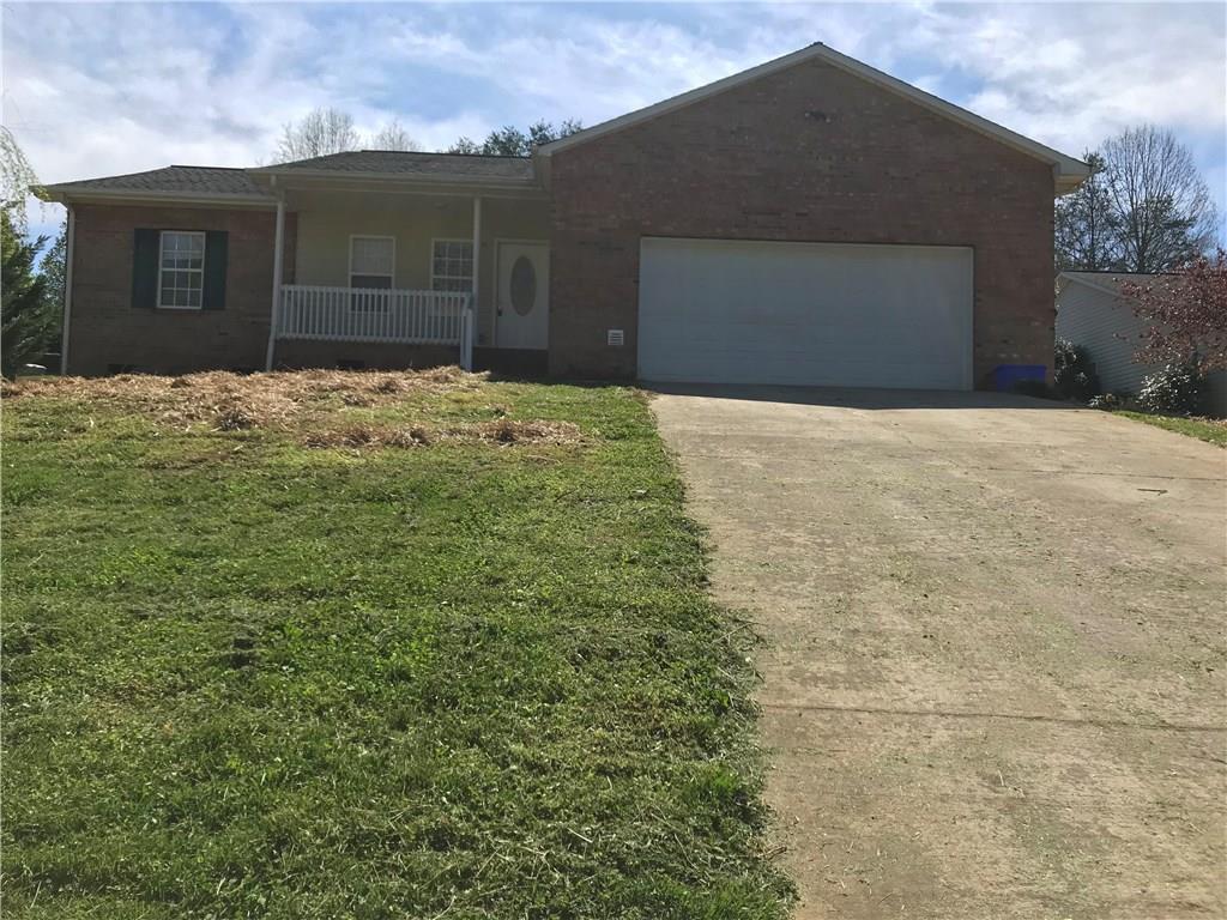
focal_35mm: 28
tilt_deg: +3.0
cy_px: 460
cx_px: 614
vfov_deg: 49.7
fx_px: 992
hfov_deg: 63.4
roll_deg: -1.6
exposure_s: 1/2083
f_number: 1.8
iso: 20
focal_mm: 3.99
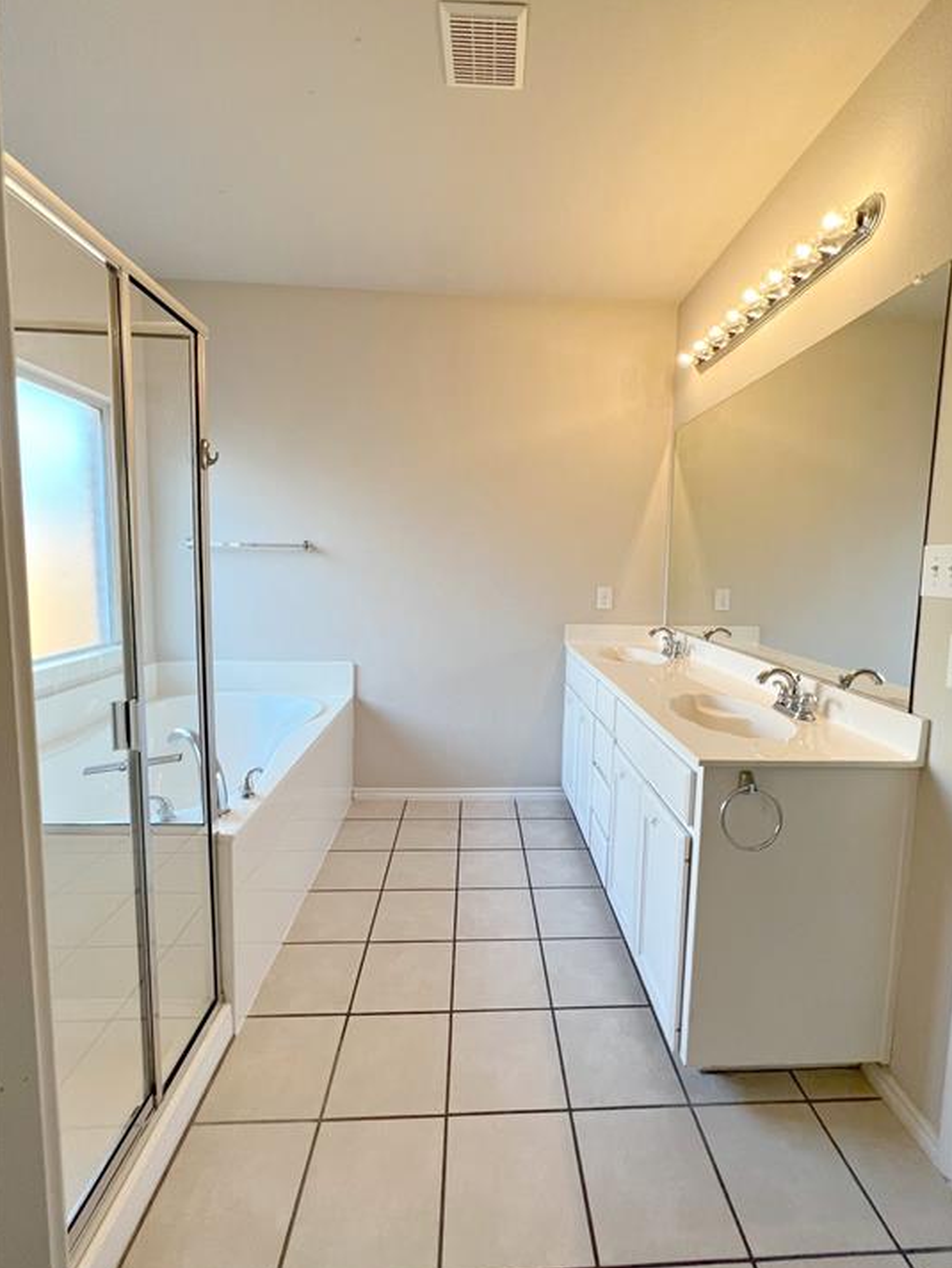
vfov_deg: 102.0
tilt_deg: -5.8
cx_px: 504
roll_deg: -1.4
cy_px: 610
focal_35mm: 14
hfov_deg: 85.6
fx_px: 513
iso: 200
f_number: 1.8
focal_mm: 1.57
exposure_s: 1/120
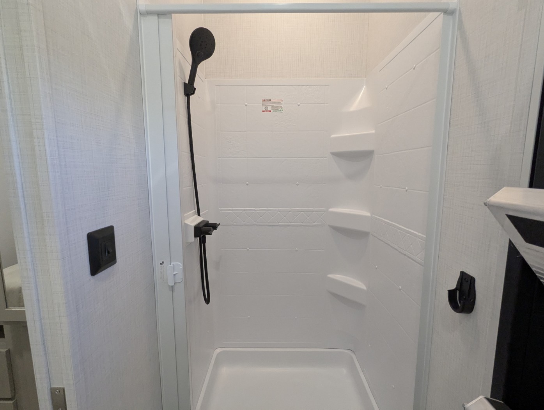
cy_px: 205
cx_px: 272
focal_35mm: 16
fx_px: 252
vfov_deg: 78.2
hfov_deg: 94.4
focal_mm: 2.35
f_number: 2.2
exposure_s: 1/118
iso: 557
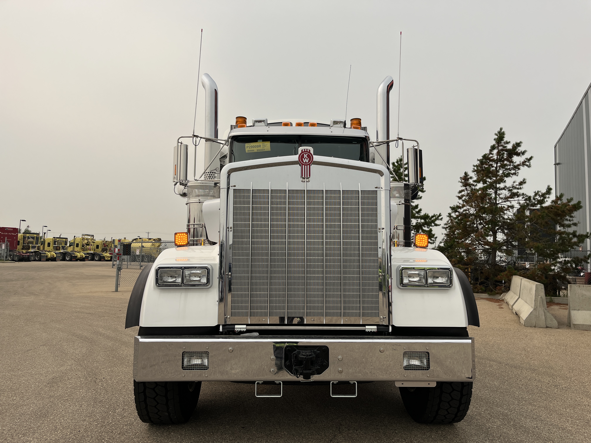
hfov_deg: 67.3
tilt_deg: +4.8
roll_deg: -1.4
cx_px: 296
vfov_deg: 53.1
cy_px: 222
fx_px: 444
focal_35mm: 26
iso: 50
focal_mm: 5.1
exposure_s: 1/4016
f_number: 1.6
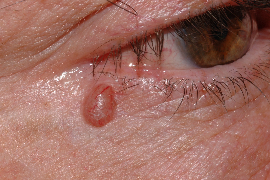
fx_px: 704
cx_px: 129
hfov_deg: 21.7
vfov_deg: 14.5
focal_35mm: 94
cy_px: 88
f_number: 40
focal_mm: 60
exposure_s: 1/60
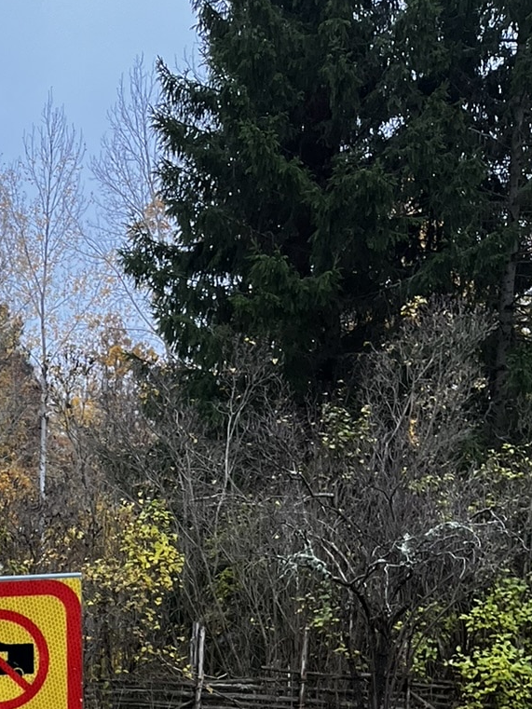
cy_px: 897
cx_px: -101
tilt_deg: -11.3
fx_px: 1434
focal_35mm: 70
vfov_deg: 24.6
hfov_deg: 19.8
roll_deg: +1.9
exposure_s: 1/110
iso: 125
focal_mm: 5.1
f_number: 1.6
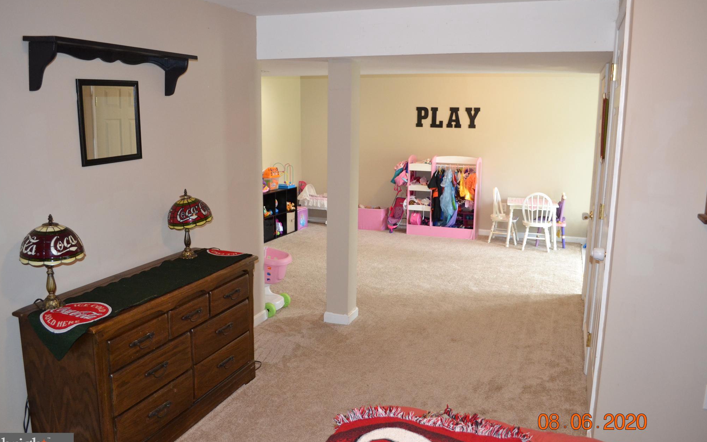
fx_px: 539
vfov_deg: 44.5
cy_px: 219
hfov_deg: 66.5
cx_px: 355
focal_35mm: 28
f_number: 3.5
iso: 1400
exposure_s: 1/60
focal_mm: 18
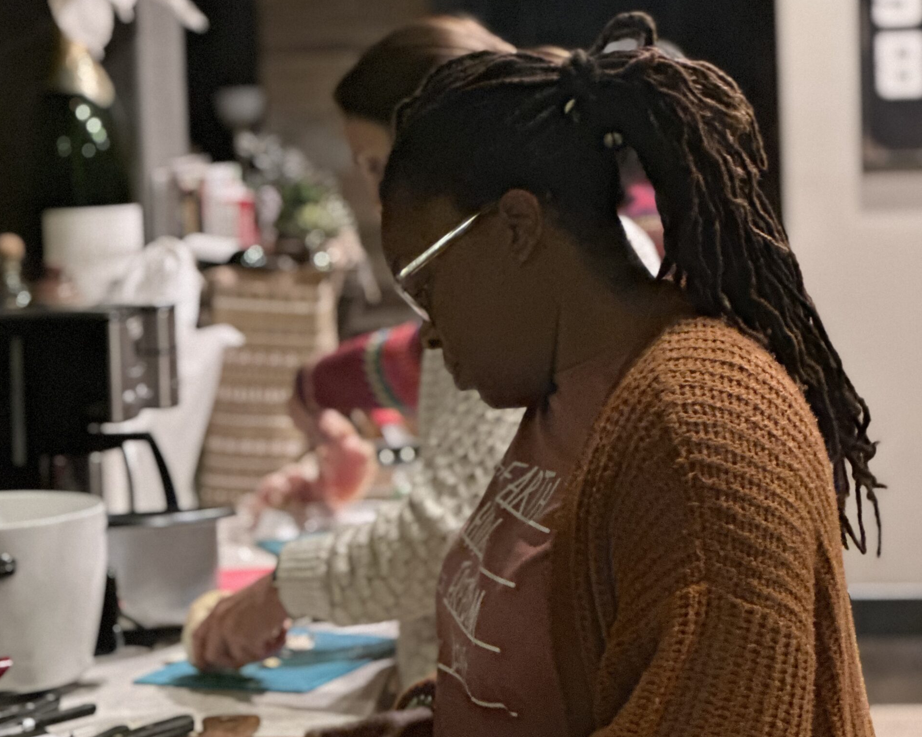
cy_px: 305
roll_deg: +2.2
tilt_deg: -3.6
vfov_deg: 15.2
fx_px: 2756
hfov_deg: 19.0
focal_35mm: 101
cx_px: 459
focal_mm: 9
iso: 1600
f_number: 2.8
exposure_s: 1/15
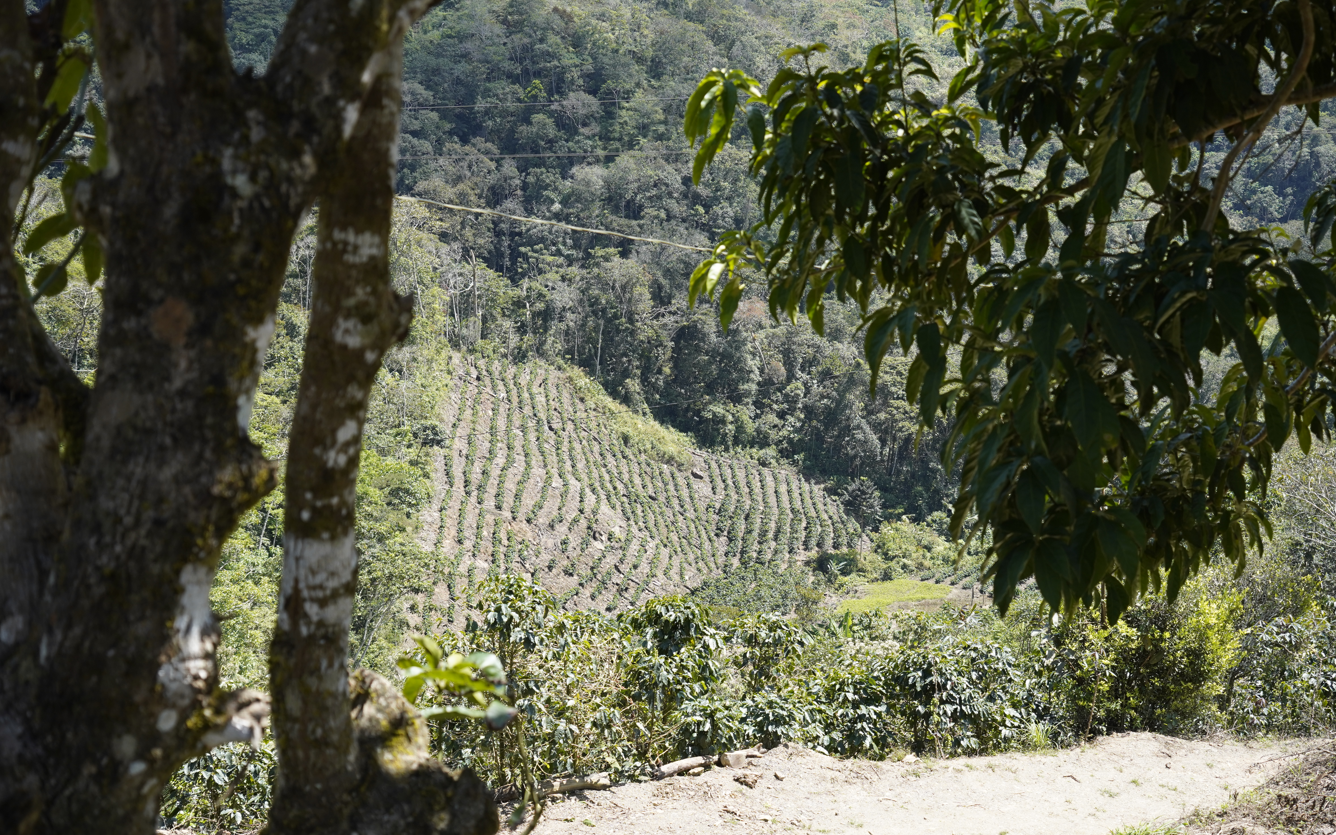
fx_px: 1893
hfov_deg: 38.9
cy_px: 422
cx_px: 668
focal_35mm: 52
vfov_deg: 24.9
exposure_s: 1/800
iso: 500
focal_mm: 51
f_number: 5.6
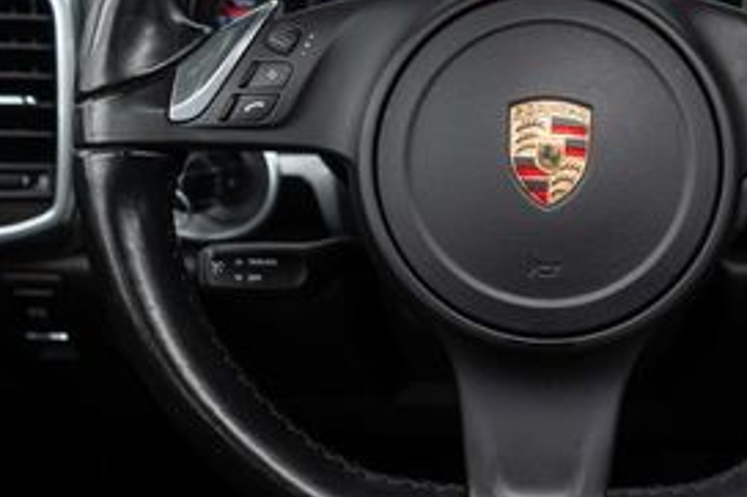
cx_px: 541
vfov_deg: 20.5
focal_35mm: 66
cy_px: 163
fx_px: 1369
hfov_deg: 30.1
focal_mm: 28
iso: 500
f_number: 3.2
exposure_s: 1/50
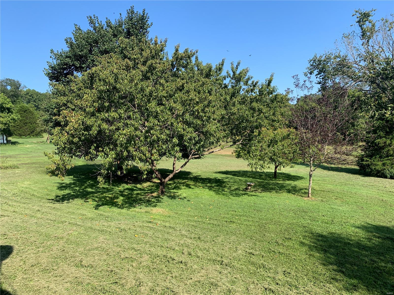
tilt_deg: -0.1
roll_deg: +2.7
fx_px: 296
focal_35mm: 26
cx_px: 197
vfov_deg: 53.1
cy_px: 148
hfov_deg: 67.3
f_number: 1.8
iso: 25
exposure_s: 1/1163
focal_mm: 4.25
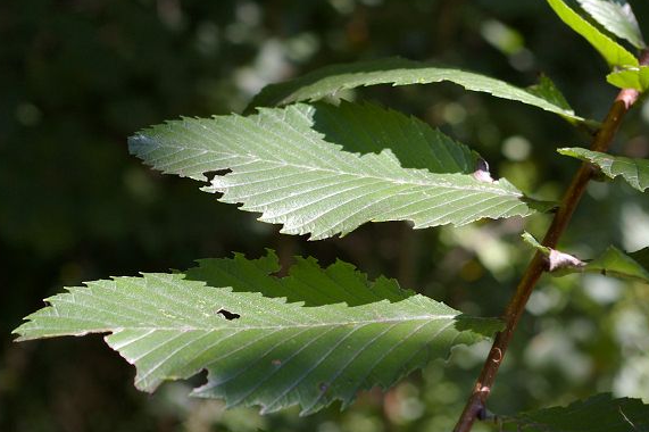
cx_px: 344
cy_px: 161
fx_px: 1958
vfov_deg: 12.6
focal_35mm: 109
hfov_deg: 18.8
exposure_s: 1/90
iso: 200
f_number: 8
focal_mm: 55
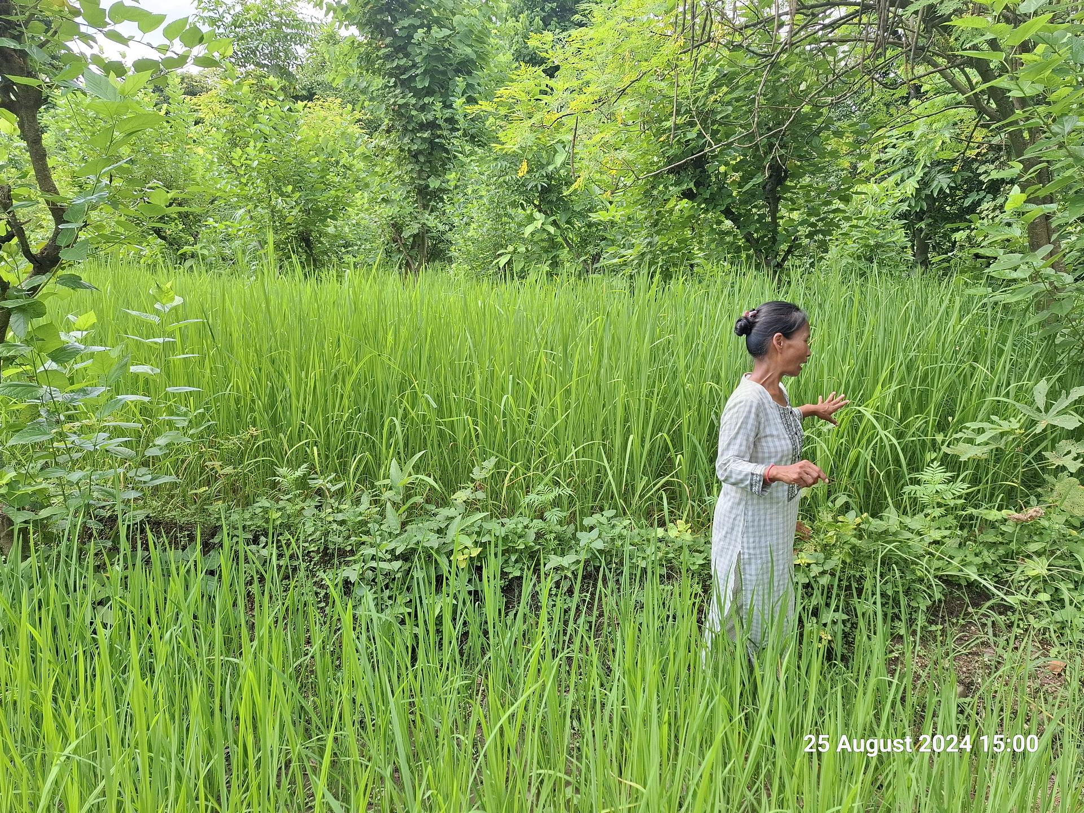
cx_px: 542
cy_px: 406
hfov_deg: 73.9
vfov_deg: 58.9
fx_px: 720
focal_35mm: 23
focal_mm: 5.54
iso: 50
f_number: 1.8
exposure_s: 1/177
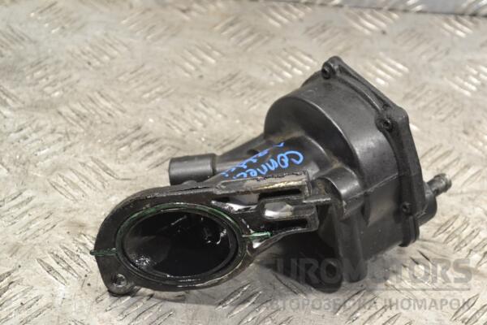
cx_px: 244
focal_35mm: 78
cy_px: 162
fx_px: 1055
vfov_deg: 17.5
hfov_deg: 26.0
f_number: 8
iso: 3200
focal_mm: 52
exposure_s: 1/200
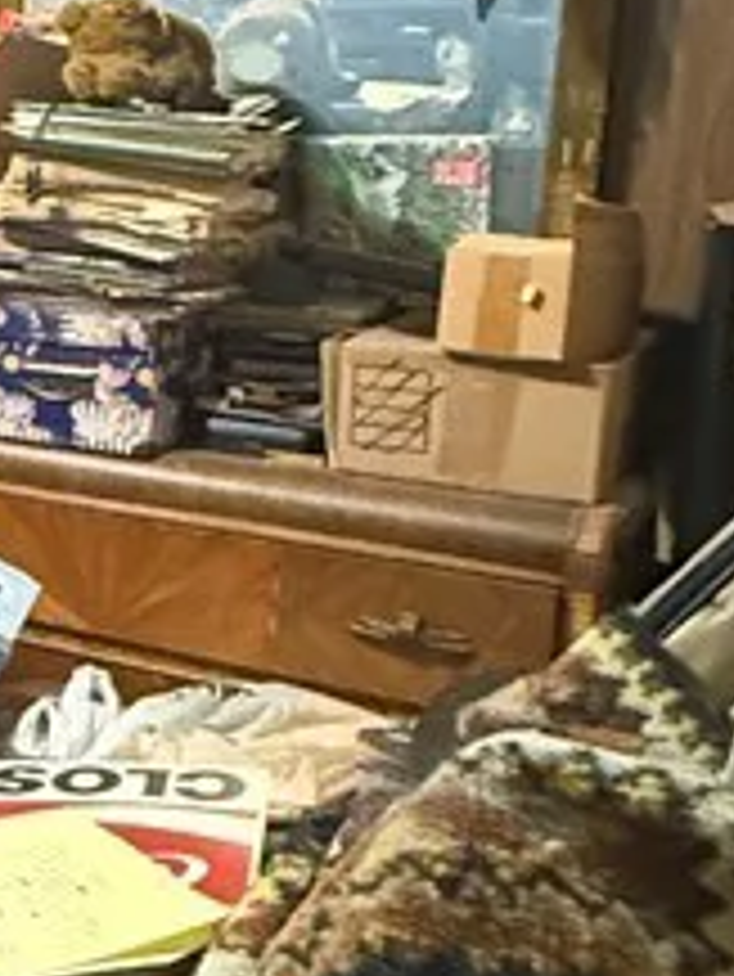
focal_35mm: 66
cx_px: -693
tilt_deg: -9.3
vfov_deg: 29.2
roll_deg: -0.3
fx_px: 1864
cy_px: 360
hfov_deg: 17.0
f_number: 2.2
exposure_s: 1/40
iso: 1600
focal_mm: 2.22
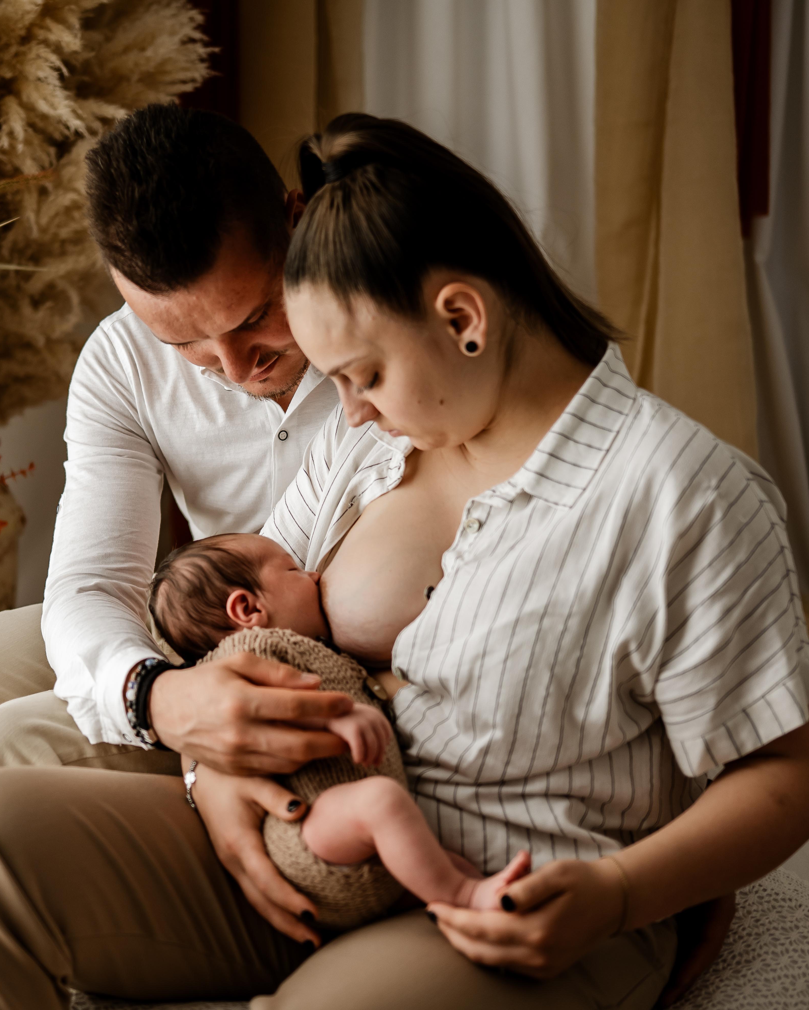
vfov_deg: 33.0
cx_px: 254
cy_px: 507
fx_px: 1706
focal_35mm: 57
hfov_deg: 26.5
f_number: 2
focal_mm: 40
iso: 200
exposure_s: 1/500
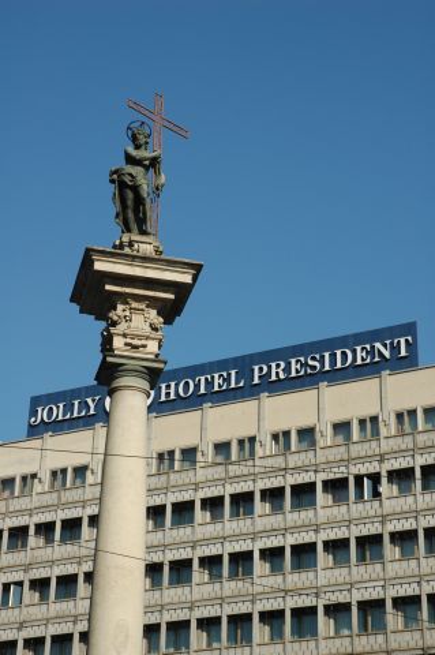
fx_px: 1362
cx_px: 218
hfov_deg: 18.1
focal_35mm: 75
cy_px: 328
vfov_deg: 27.0
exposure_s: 1/160
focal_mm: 50
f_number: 14
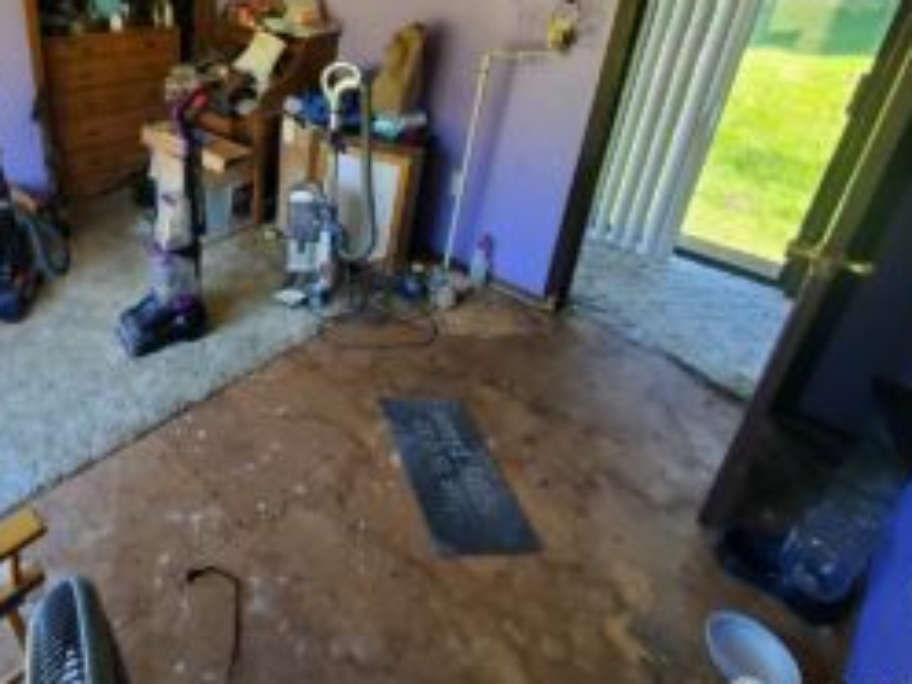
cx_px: 224
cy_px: 188
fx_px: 553
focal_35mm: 21
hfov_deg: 73.3
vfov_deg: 60.6
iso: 160
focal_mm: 1.8
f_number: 2.2
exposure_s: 1/50
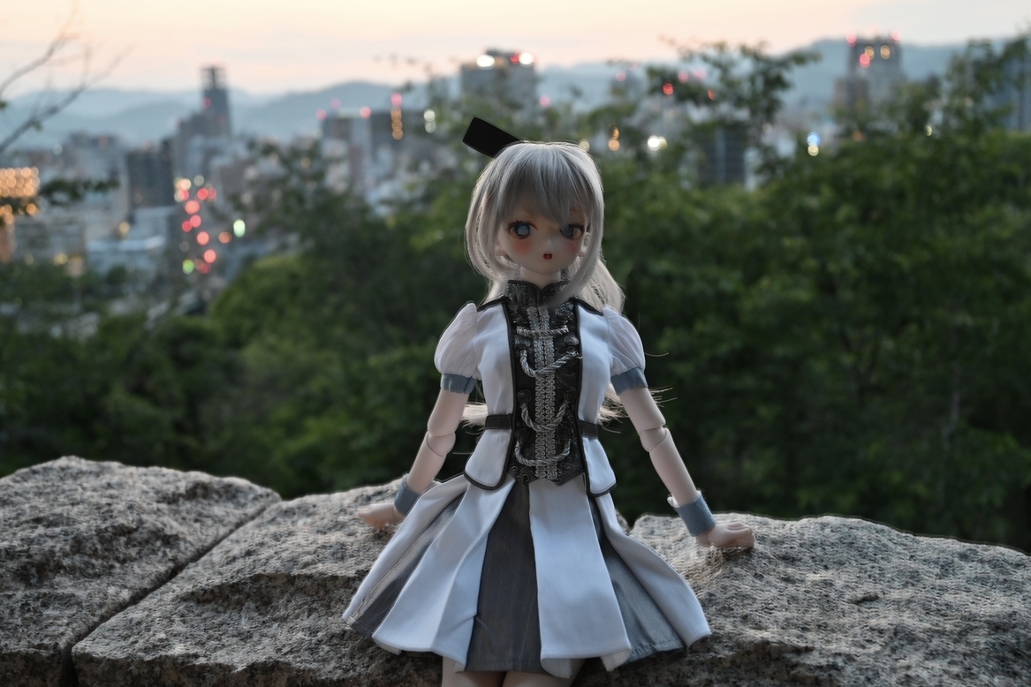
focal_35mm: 37
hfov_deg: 51.9
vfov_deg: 35.9
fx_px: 1060
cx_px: 528
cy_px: 345
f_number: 5
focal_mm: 36
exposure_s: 1/60
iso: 5000
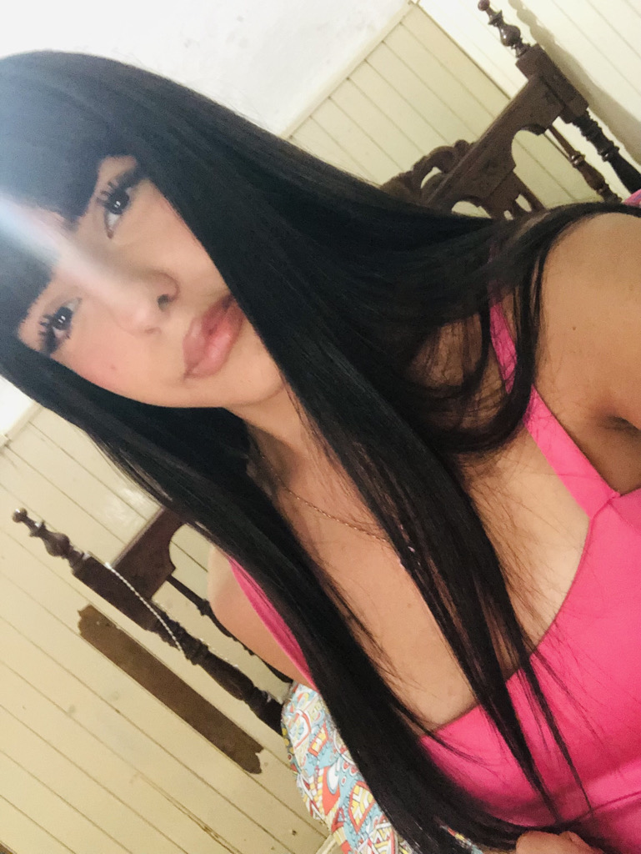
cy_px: 427
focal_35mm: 32
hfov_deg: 44.2
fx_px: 789
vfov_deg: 56.8
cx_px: 320
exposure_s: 1/25
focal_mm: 2.87
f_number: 2.2
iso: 500
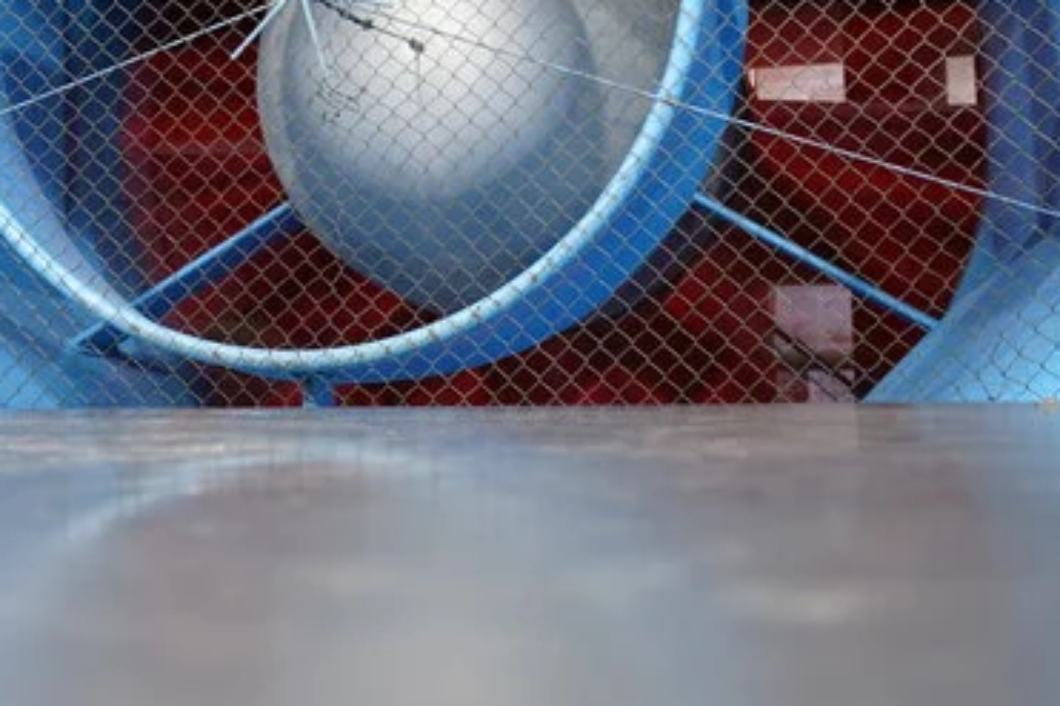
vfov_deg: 19.3
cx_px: 269
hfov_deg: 28.5
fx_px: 2056
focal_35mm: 70
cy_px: 144
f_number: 2.8
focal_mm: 40.5
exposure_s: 1/50
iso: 640
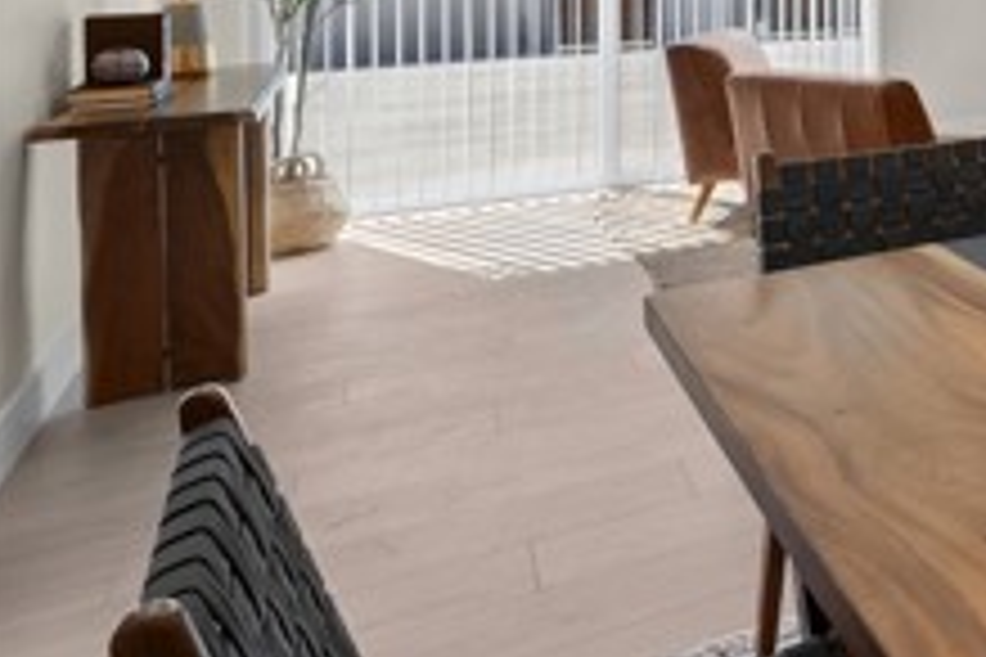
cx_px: 1423
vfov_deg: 28.8
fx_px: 1123
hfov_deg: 30.5
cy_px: -106
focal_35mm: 41
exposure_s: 1/6
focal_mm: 14
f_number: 10
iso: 125
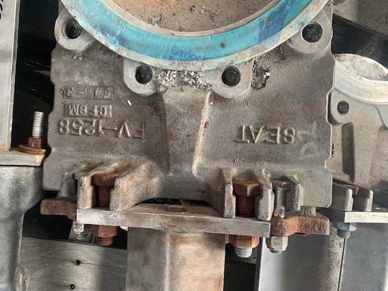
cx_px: 194
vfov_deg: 53.1
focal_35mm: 26
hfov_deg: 67.3
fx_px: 291
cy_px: 146
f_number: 1.8
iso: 100
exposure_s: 1/61
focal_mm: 4.25
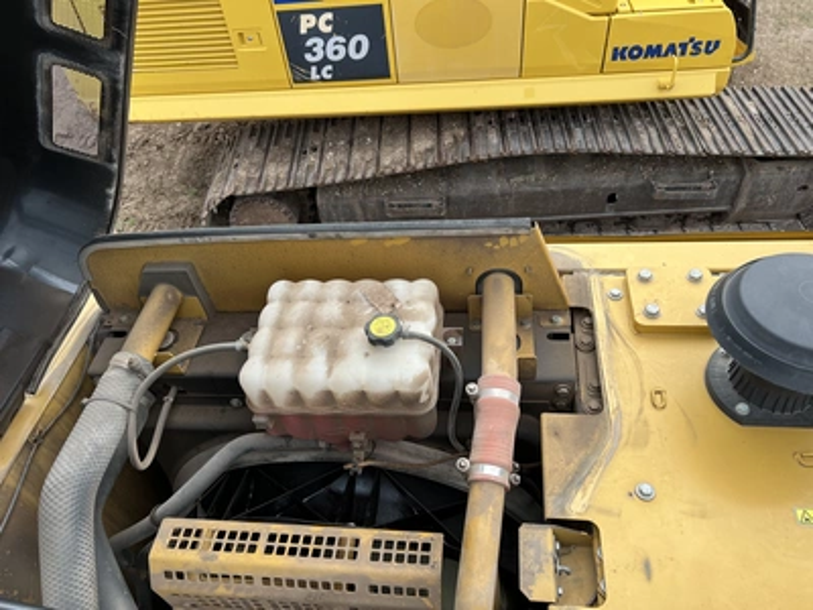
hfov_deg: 67.3
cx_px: 406
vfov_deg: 53.1
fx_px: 611
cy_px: 305
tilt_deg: -50.5
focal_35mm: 26
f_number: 1.5
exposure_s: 1/866
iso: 50
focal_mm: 5.7
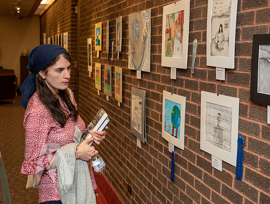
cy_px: 98
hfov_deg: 34.0
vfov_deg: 26.1
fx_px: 440
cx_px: 112
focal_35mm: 56
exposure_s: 1/100
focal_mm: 50
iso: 1000
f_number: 5
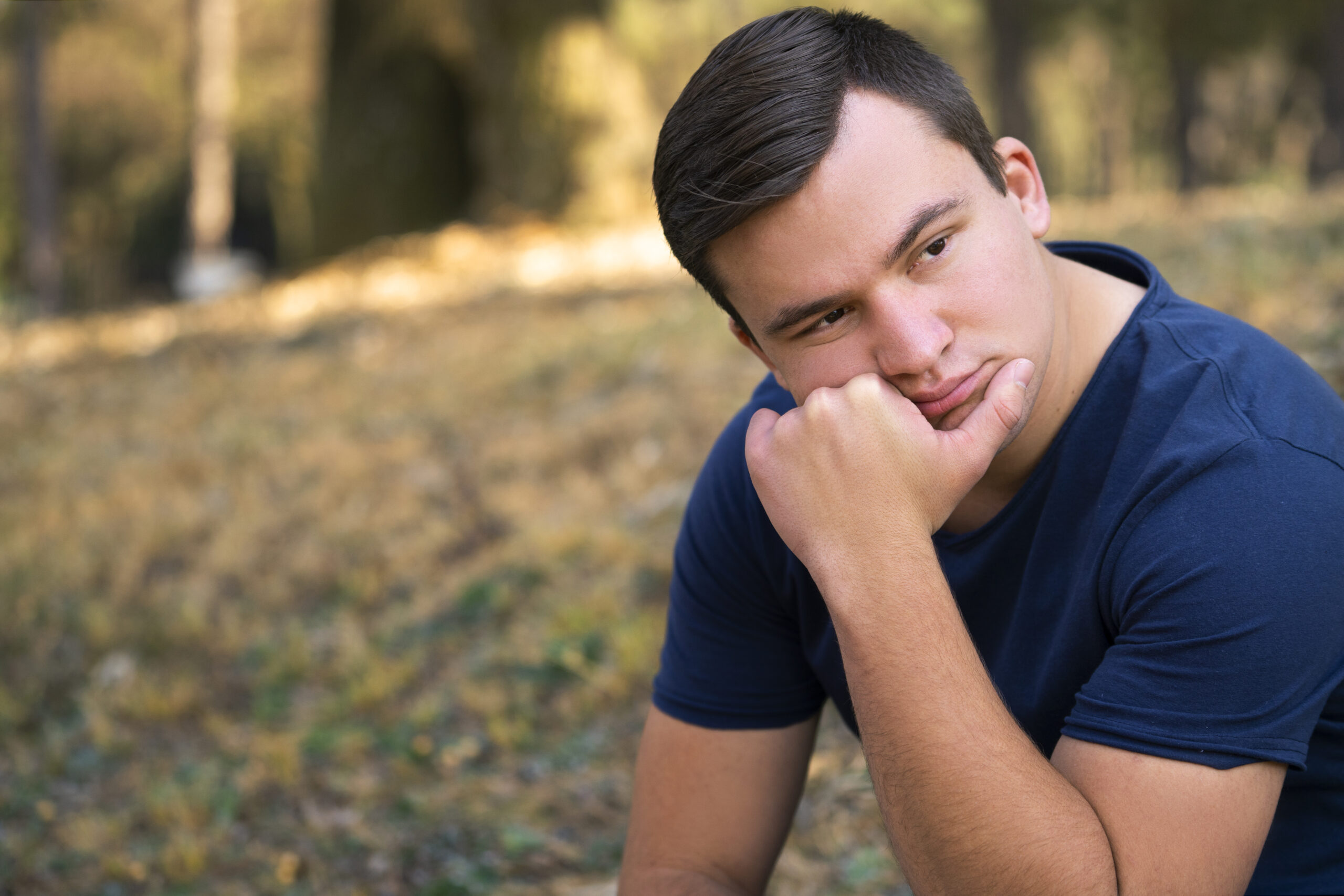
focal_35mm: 101
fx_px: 3771
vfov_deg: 13.6
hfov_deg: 20.2
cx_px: 672
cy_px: 448
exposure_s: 1/640
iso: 640
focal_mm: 101
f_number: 4
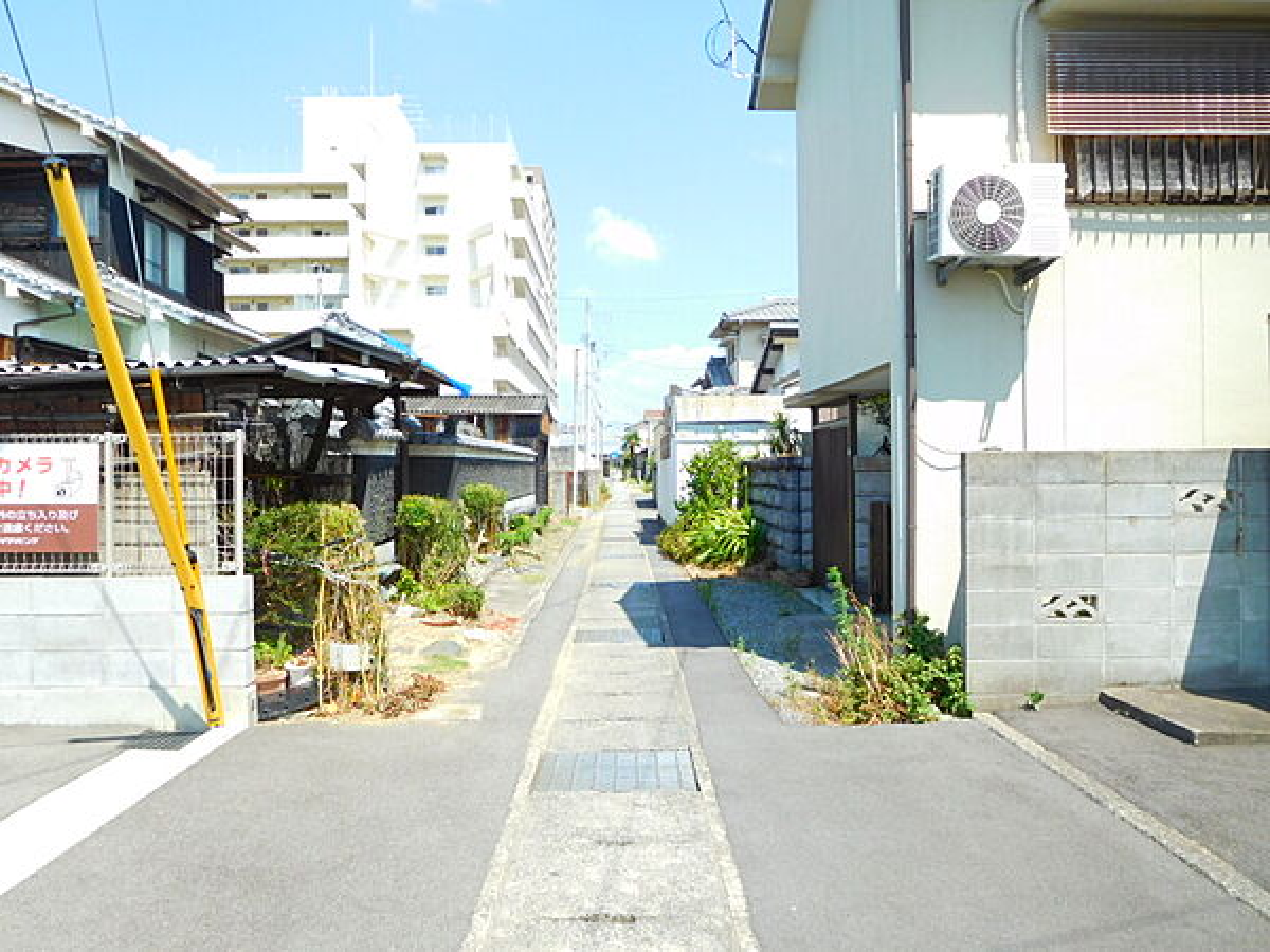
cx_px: 635
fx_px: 917
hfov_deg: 69.4
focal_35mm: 25
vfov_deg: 54.9
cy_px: 476
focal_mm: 4.5
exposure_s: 1/640
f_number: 3.4
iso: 125
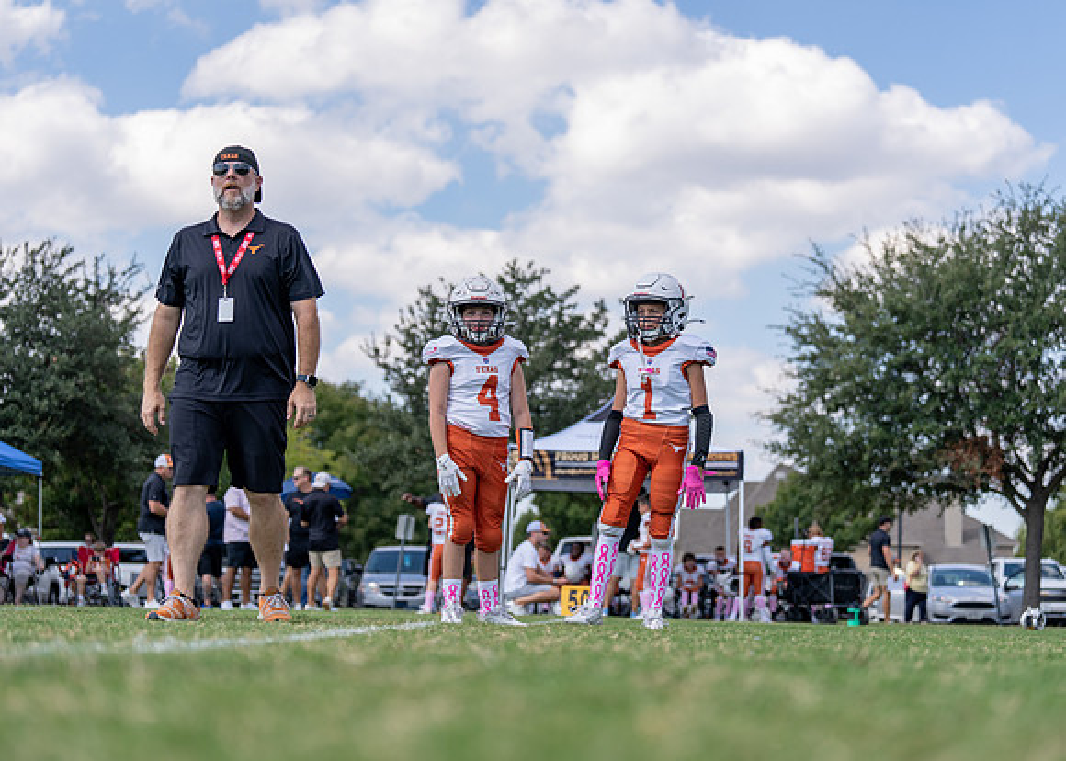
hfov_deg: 27.0
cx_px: 533
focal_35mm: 73
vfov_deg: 19.4
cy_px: 380
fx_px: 2220
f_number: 2.8
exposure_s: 1/1000
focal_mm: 70
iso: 100
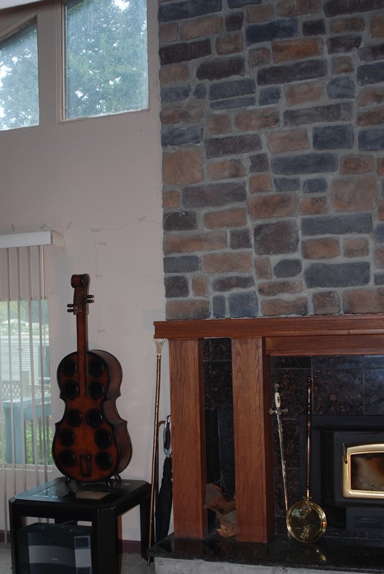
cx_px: 179
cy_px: 329
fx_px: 718
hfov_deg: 29.9
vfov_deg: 43.4
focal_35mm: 45
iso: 200
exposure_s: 1/60
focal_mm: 24
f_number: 4
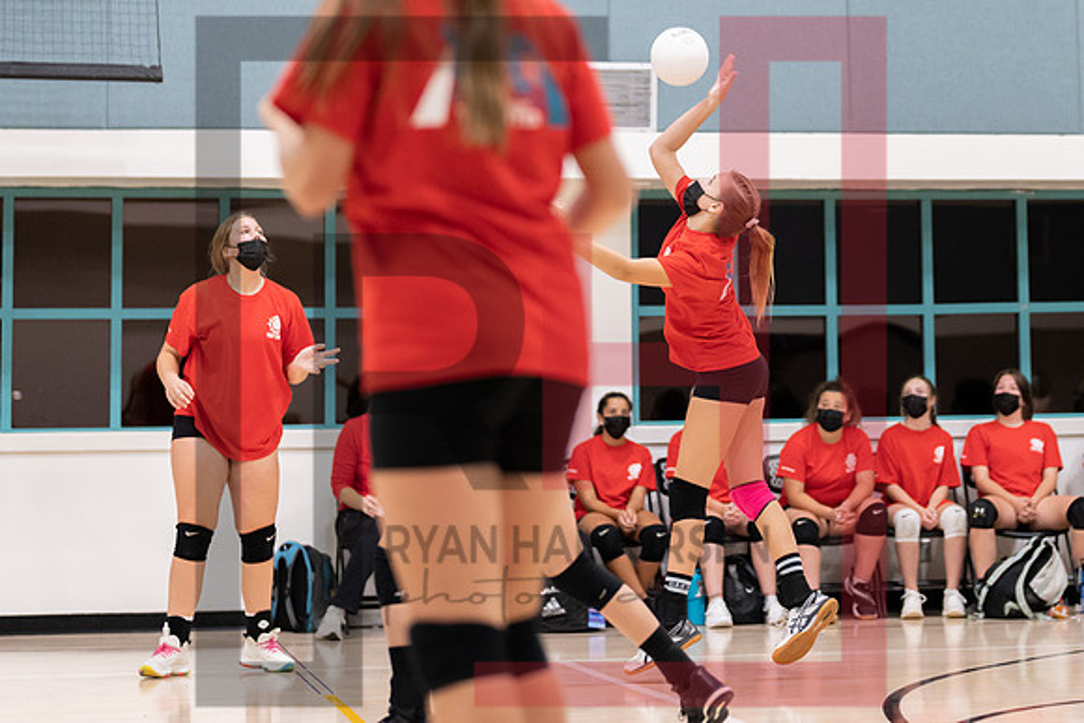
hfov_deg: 20.2
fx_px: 3023
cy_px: 129
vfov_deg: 13.6
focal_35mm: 100
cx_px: 790
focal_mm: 50
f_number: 1.2
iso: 1000
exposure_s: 1/1600
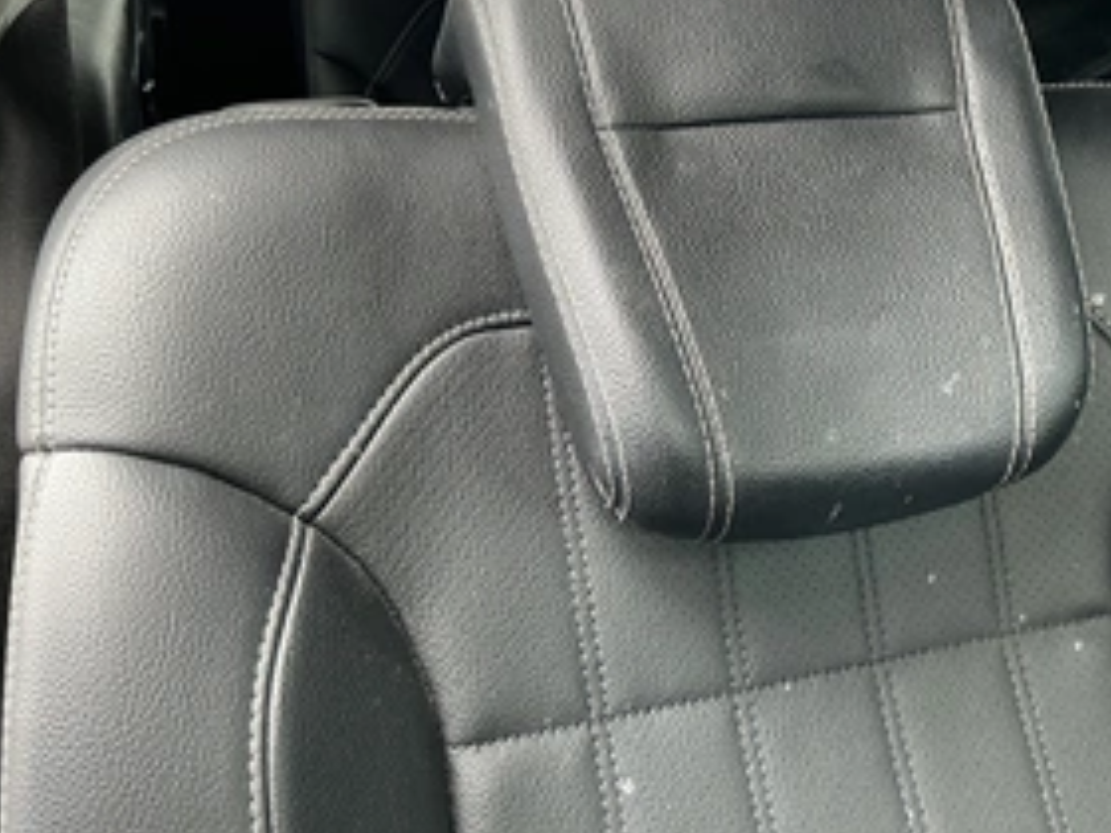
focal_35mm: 40
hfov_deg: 46.3
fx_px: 1284
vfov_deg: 35.5
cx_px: 702
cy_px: 262
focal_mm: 3
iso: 64
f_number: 1.8
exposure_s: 1/66
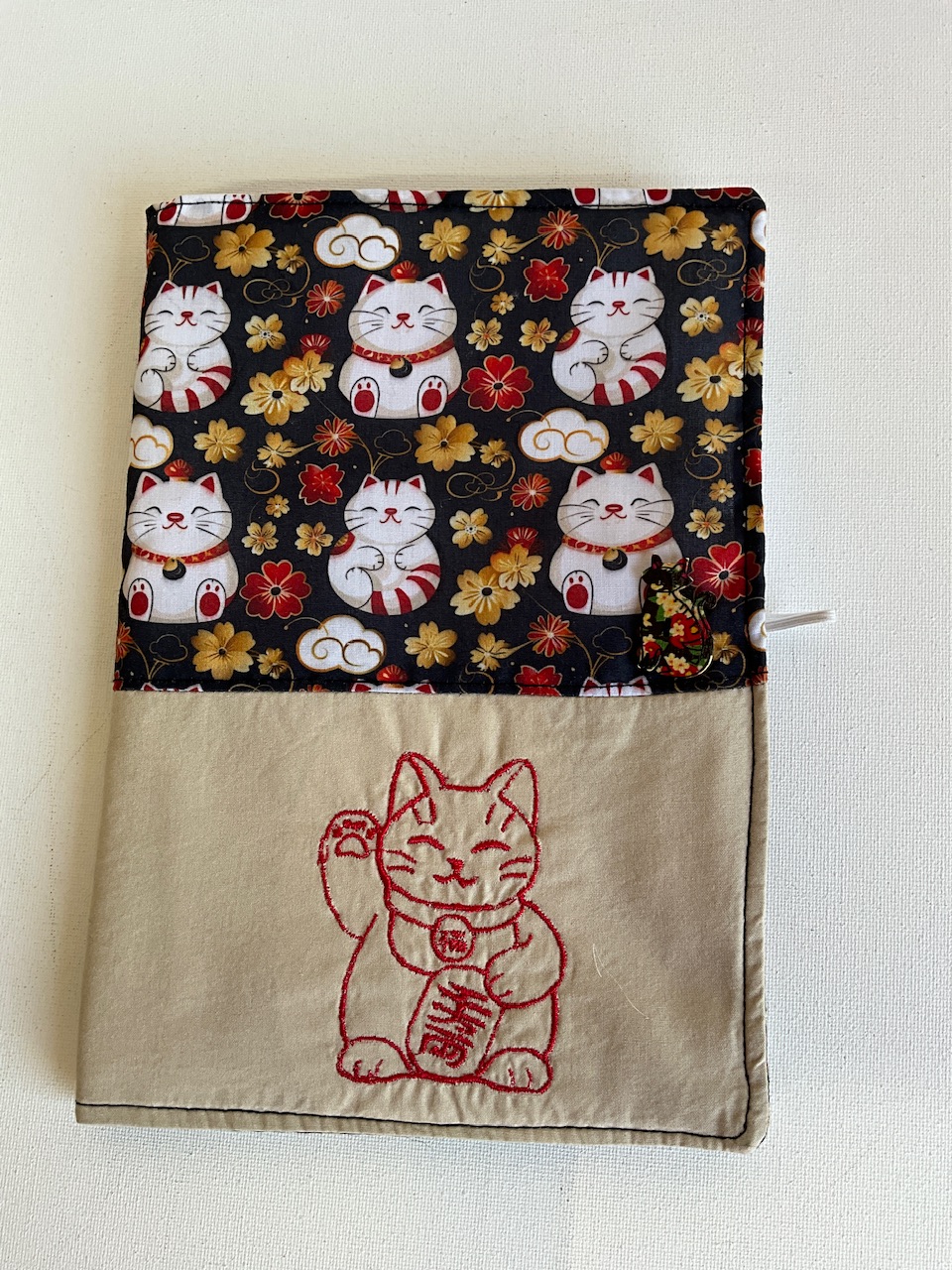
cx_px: 476
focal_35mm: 29
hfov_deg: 48.2
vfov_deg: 61.7
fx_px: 1063
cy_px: 635
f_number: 1.8
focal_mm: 3
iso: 32
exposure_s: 1/100
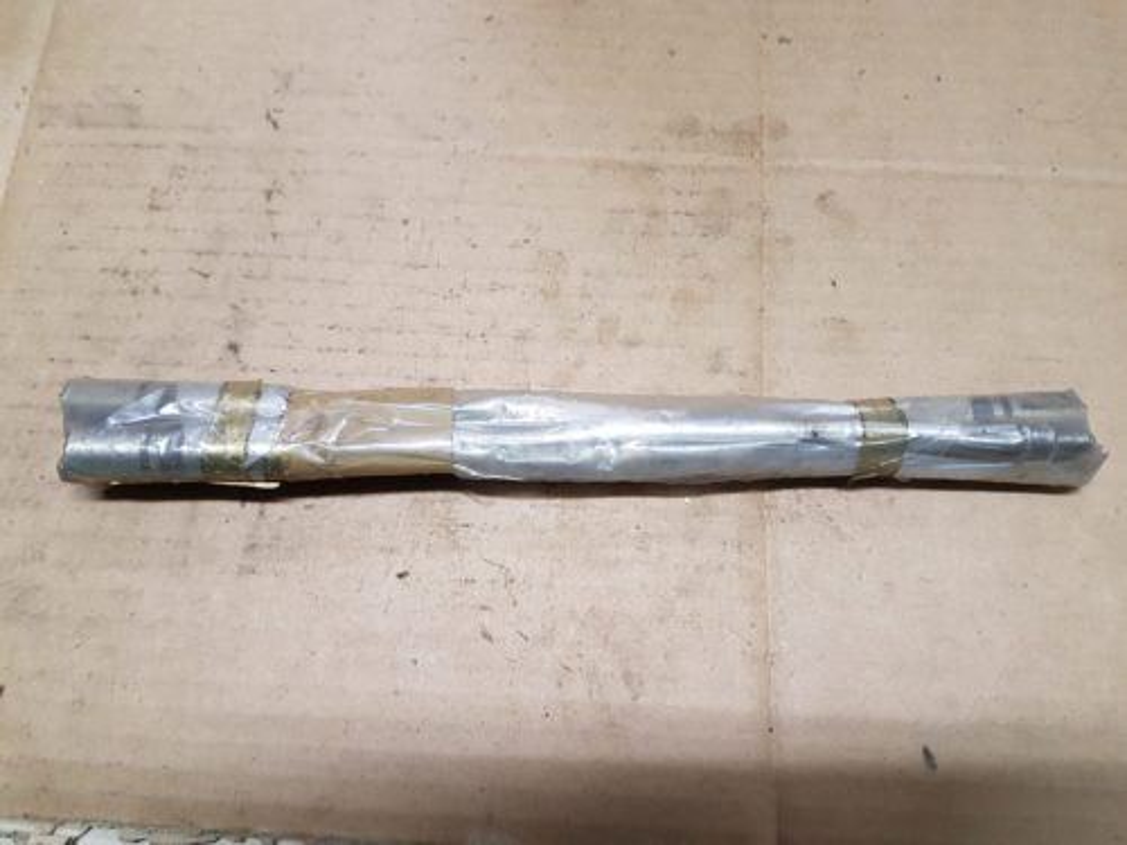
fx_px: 846
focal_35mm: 26
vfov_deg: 53.1
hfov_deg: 67.3
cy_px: 422
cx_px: 564
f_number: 1.7
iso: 160
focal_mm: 4.2
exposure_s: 1/33
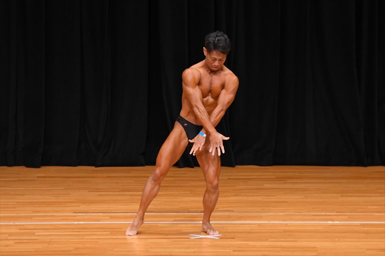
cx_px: 192
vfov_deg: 4.8
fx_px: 3046
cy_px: 128
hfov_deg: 7.2
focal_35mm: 285
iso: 3200
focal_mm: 190
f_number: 5.6
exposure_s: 1/400
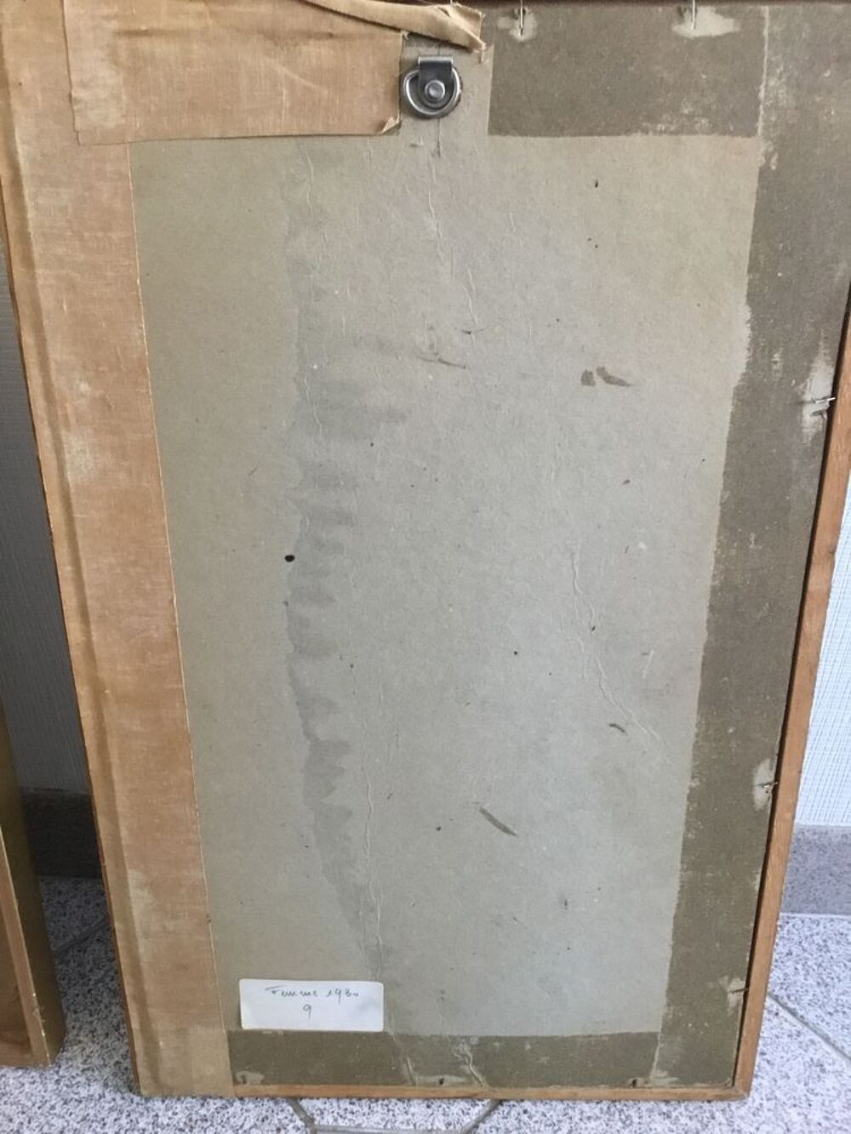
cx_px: 426
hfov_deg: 45.4
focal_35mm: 31
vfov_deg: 58.3
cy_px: 567
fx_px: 1016
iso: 200
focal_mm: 3.3
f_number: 2.4
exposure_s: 1/33
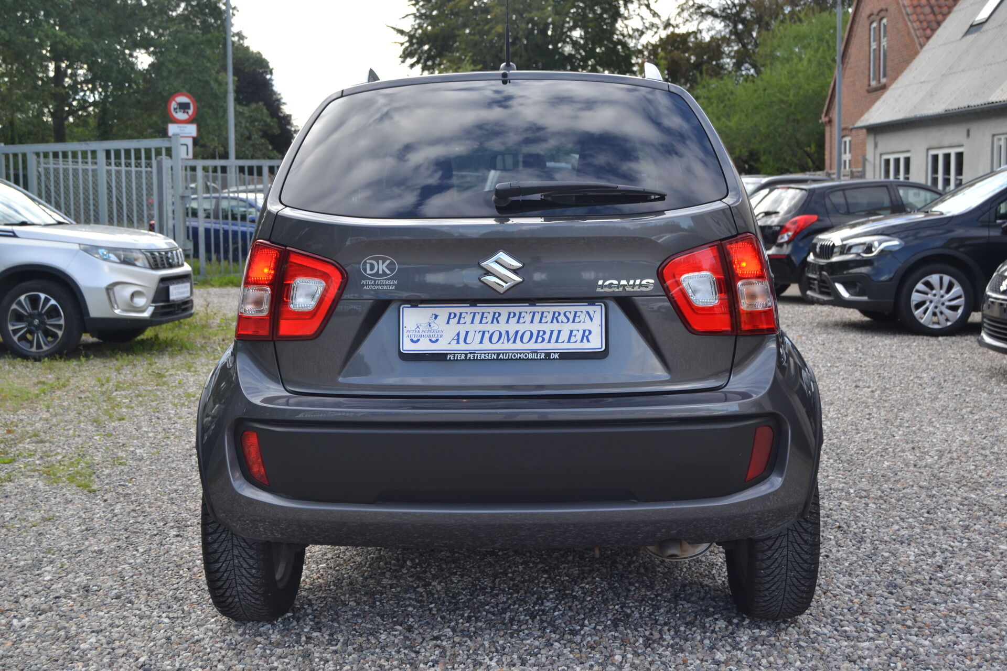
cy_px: 336
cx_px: 504
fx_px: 1259
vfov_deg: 29.9
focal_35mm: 45
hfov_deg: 43.6
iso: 100
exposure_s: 1/160
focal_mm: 30
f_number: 6.3
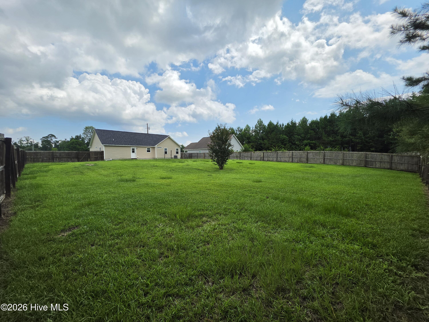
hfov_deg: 106.2
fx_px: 161
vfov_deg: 89.9
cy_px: 161
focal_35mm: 13
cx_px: 214
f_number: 1.9
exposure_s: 1/2835
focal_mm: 2.2
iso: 32
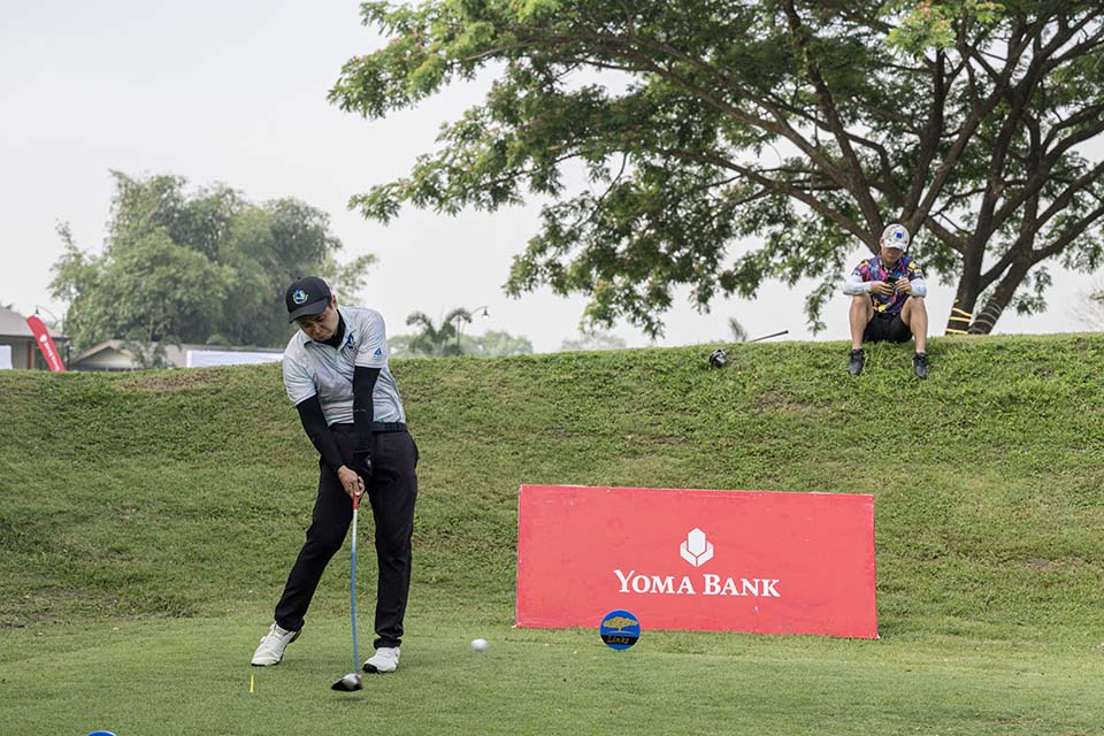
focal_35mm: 71
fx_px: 2177
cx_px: 552
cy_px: 368
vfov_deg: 19.2
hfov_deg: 28.5
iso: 1600
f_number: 5
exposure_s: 1/2500
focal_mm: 71
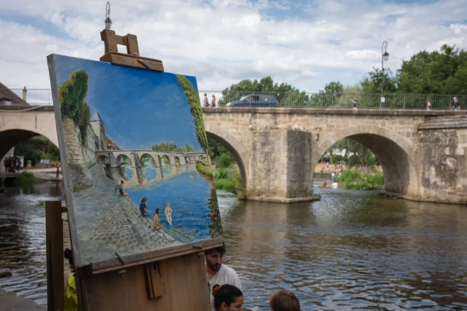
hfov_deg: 48.5
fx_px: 519
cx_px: 234
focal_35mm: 40
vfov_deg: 33.4
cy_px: 156
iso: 160
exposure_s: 1/100
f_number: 11
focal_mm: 40
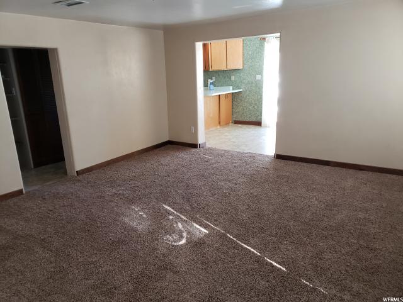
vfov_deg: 53.1
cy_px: 151
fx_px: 303
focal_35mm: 26
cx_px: 202
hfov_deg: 67.3
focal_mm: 4.3
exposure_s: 1/60
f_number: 2.4
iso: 250
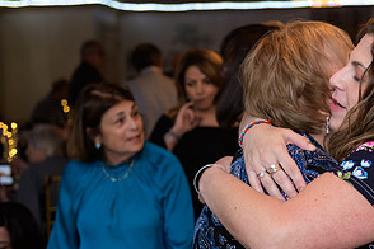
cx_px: 329
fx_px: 779
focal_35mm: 75
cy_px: 91
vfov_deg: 18.1
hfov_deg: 26.2
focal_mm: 38
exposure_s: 1/125
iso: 800
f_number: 3.2
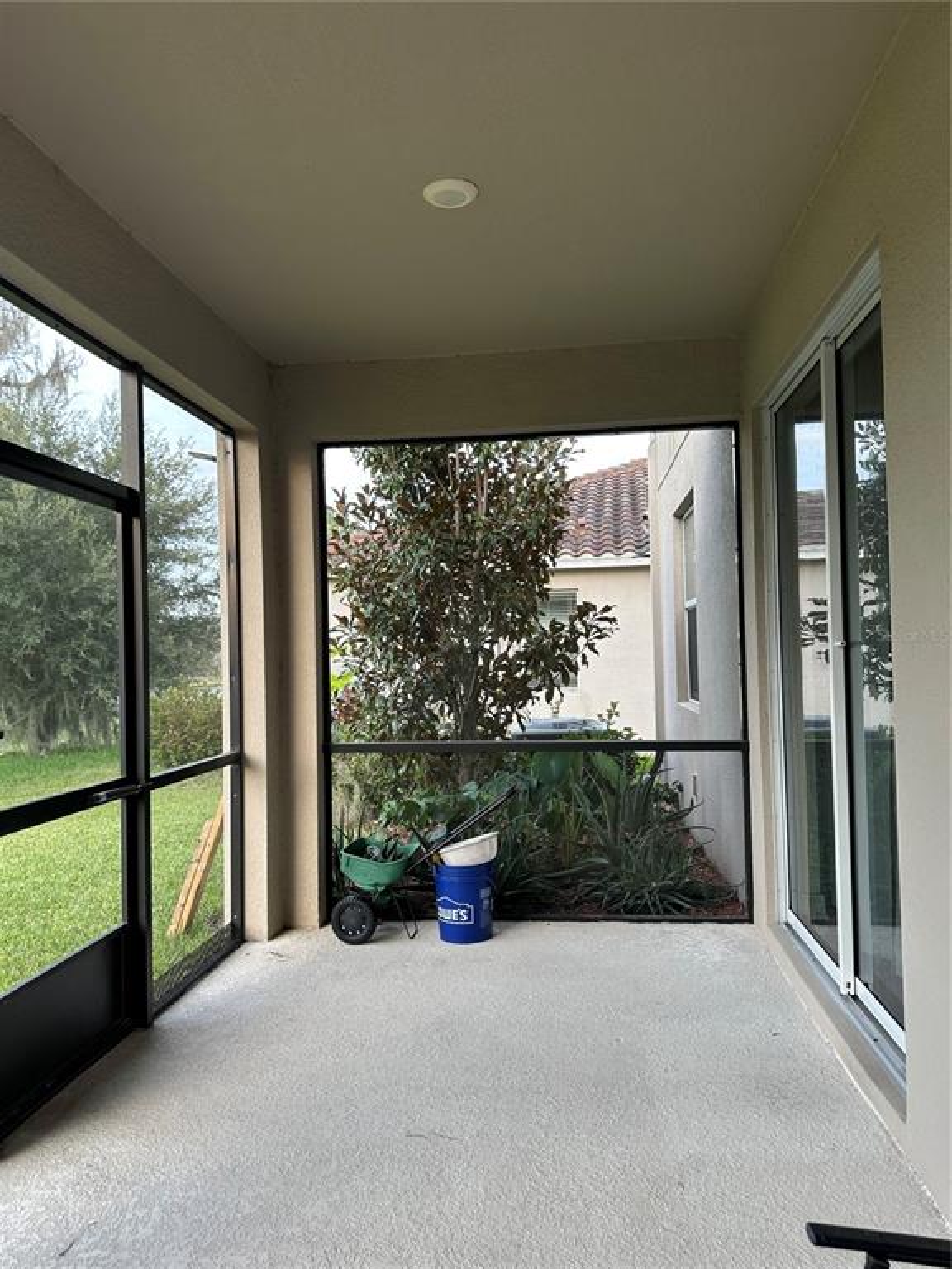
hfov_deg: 56.8
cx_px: 476
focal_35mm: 24
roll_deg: +0.5
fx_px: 880
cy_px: 634
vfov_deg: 71.6
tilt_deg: +1.9
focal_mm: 6.86
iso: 80
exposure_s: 1/121
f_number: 1.78
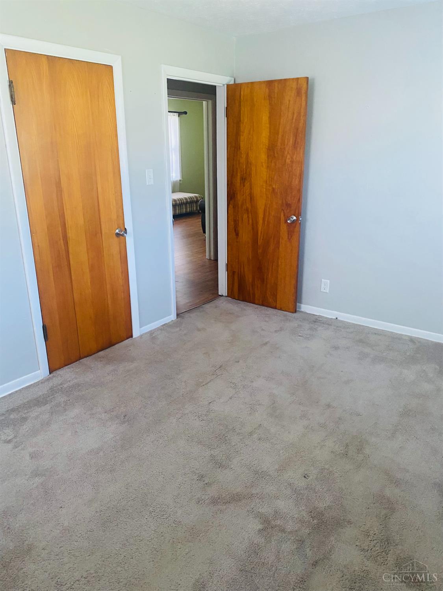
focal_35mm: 26
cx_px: 222
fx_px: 444
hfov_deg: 53.1
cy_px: 296
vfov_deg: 67.3
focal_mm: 4.25
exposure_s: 1/60
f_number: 1.8
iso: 320
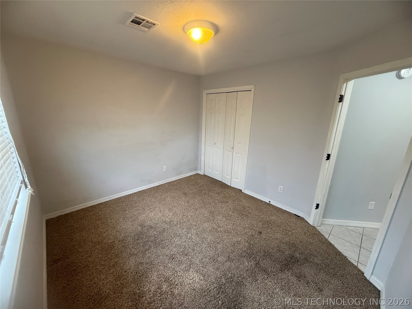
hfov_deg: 102.1
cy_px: 154
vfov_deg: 85.7
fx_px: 167
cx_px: 206
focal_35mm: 14
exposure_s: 1/60
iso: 500
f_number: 2.2
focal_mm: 2.22
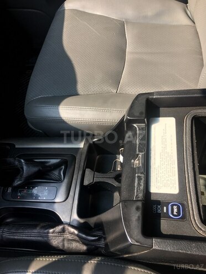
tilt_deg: -53.6
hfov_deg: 48.2
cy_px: 137
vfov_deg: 61.7
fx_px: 230
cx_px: 103
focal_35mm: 29
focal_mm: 4.15
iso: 25
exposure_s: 1/179
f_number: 2.2
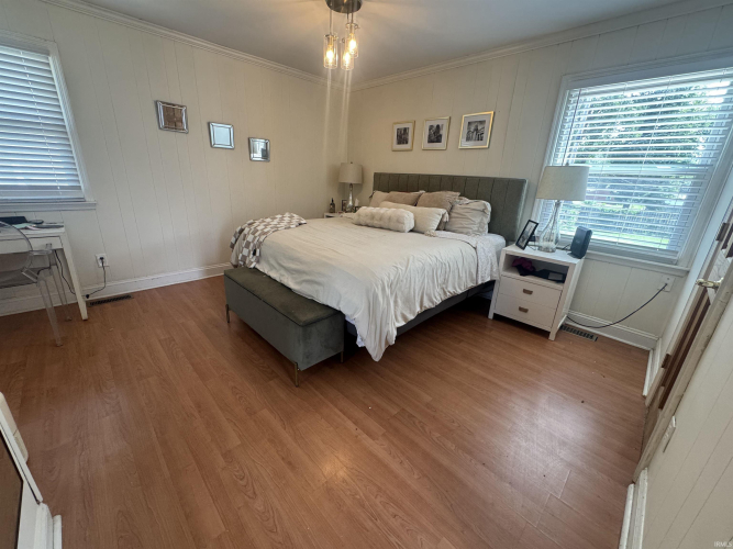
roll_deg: -2.5
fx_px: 296
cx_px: 366
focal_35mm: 14
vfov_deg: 85.7
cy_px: 274
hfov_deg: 102.1
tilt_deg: -19.0
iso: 250
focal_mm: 2.22
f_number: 2.2
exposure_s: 1/120
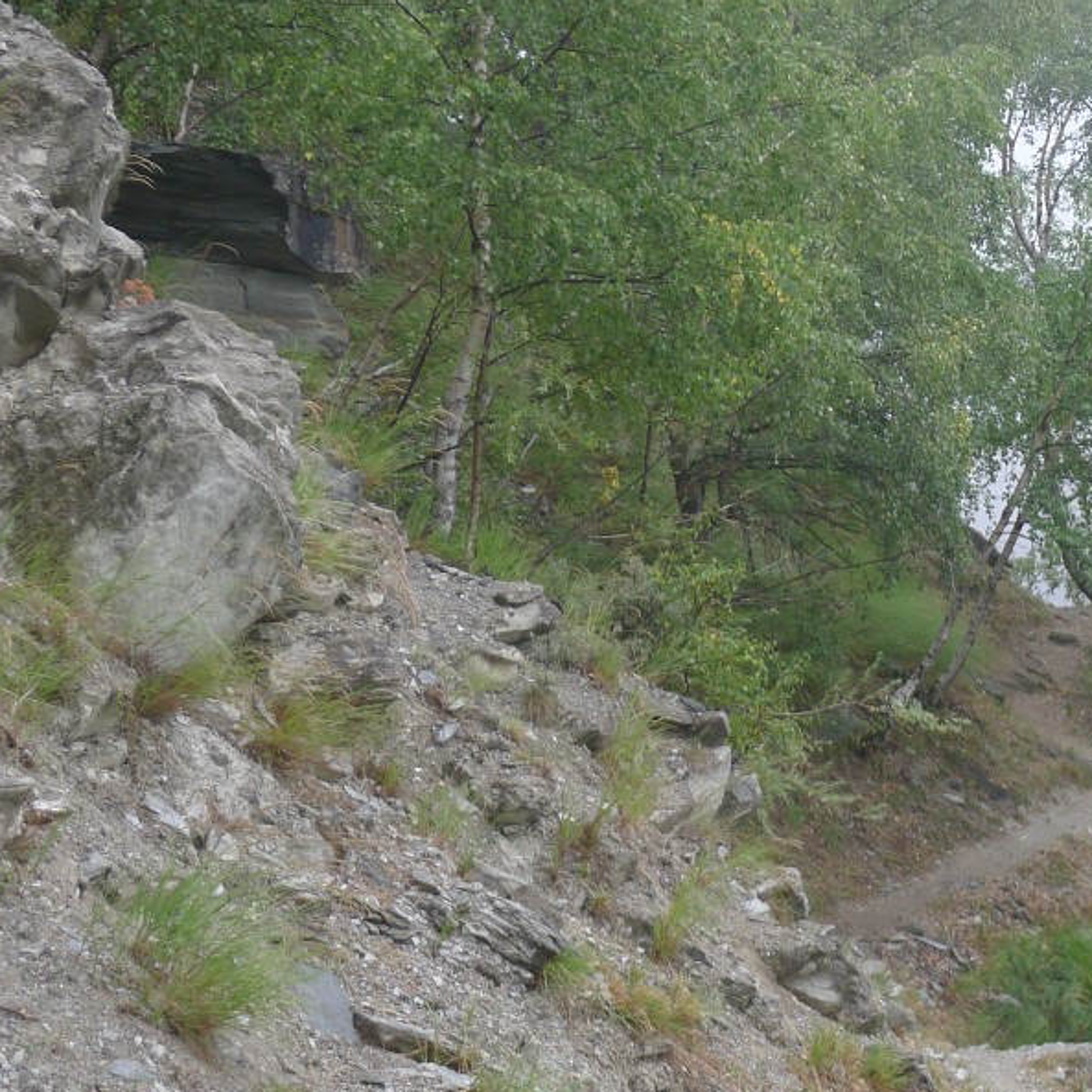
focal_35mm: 86
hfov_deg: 19.6
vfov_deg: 20.1
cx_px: 1087
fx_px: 3069
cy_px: 366
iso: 100
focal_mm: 10.7
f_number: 2.7
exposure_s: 1/80
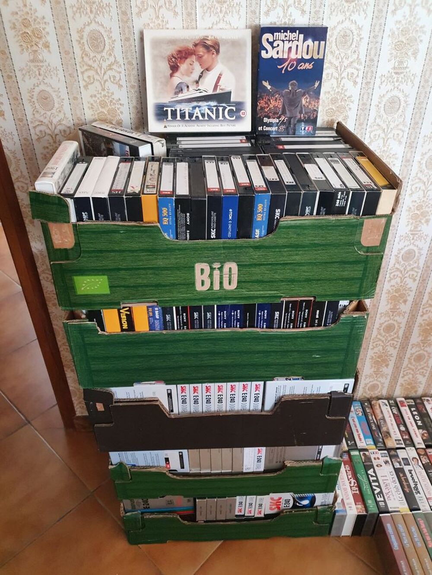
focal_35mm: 26
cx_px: 216
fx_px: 433
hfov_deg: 53.1
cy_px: 288
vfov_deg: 67.3
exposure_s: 1/50
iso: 640
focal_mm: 4.32
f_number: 1.5
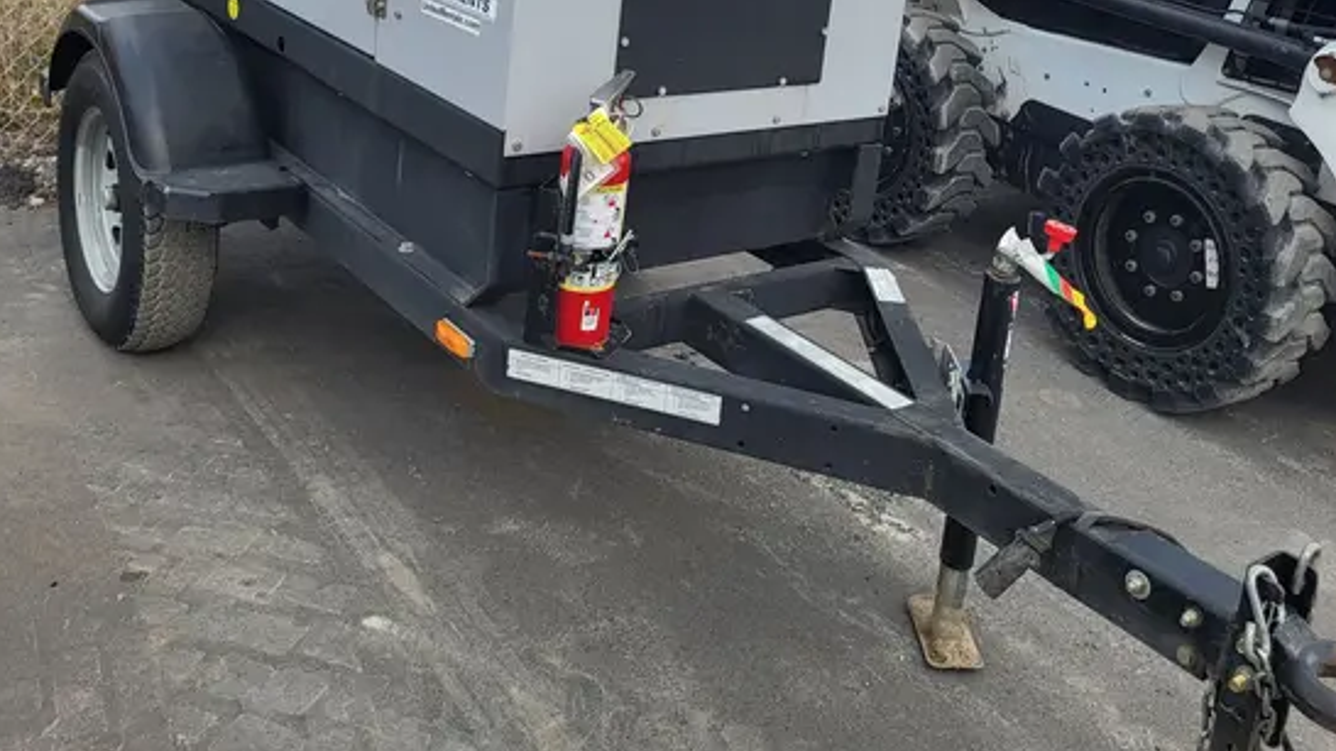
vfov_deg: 29.8
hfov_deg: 52.8
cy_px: 72
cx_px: 666
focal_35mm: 38
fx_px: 1346
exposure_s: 1/528
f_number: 1.8
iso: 40
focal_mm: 5.4
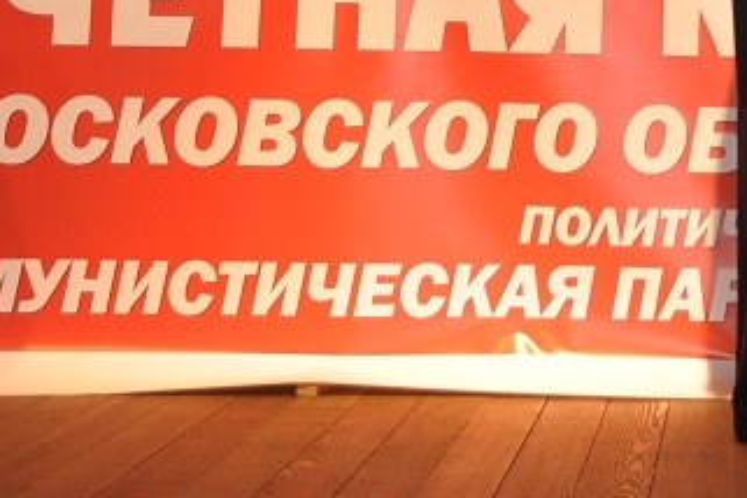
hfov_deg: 14.8
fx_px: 2739
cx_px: 976
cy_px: -387
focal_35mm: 132
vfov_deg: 9.9
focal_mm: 22
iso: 400
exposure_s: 1/200
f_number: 3.8
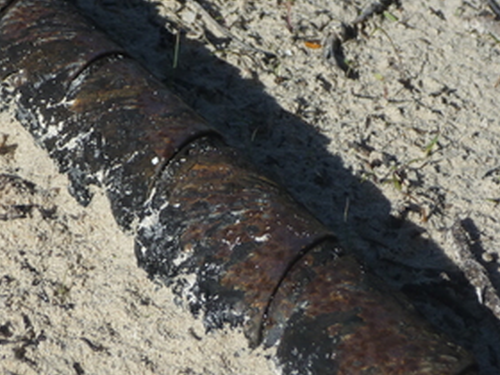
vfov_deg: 15.7
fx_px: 1358
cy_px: 251
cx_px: 166
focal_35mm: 94
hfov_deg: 20.8
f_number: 4.7
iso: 80
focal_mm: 9.1
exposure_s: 1/640
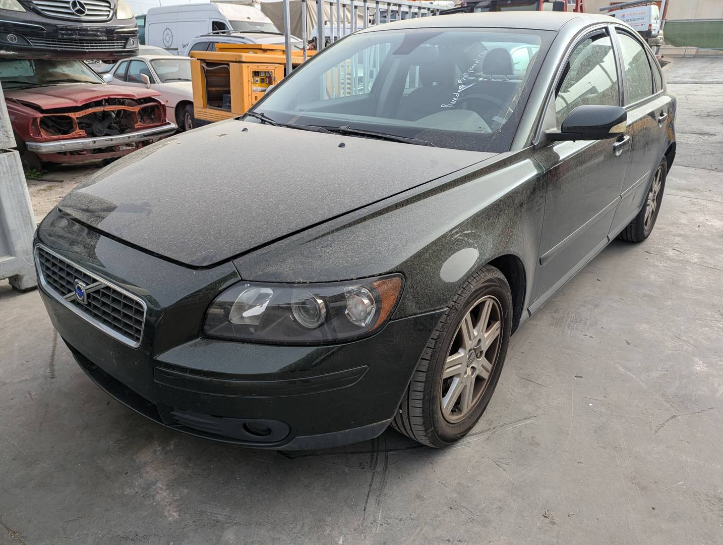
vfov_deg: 56.9
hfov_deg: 71.5
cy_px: 272
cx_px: 362
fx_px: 502
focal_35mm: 24
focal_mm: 6.81
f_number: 1.85
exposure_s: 1/745
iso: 41
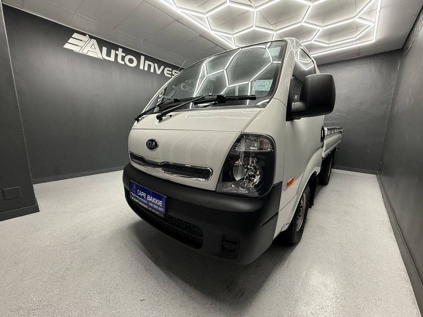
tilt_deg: -9.9
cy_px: 158
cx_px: 212
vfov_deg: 85.7
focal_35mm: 14
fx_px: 171
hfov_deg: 102.1
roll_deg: -0.9
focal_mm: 2.22
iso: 250
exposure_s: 1/100
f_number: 2.2
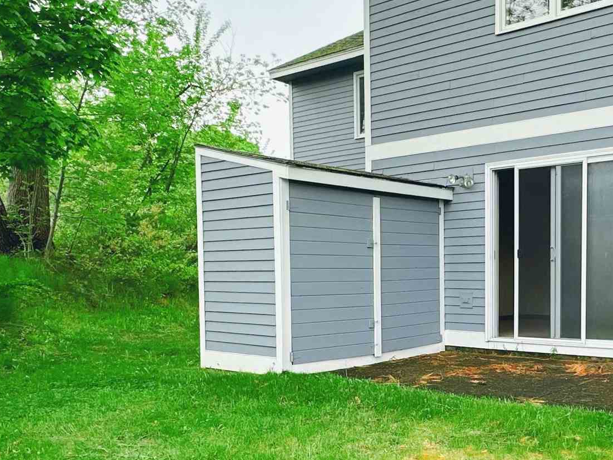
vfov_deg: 36.2
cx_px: 481
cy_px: 329
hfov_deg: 45.7
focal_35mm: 39
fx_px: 691
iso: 40
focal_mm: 2.22
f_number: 2.2
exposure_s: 1/292
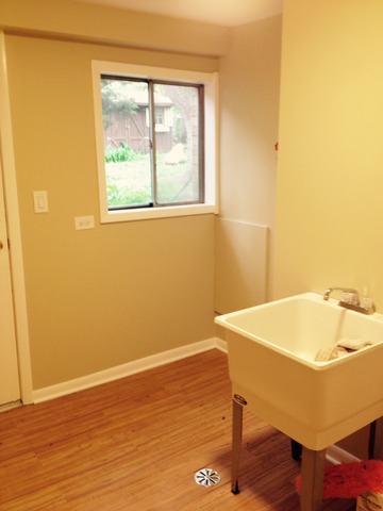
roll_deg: -0.9
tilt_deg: -12.7
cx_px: 192
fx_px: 516
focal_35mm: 35
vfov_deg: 52.6
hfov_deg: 40.7
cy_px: 256
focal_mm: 4.28
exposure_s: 1/20
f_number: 2.4
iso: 64
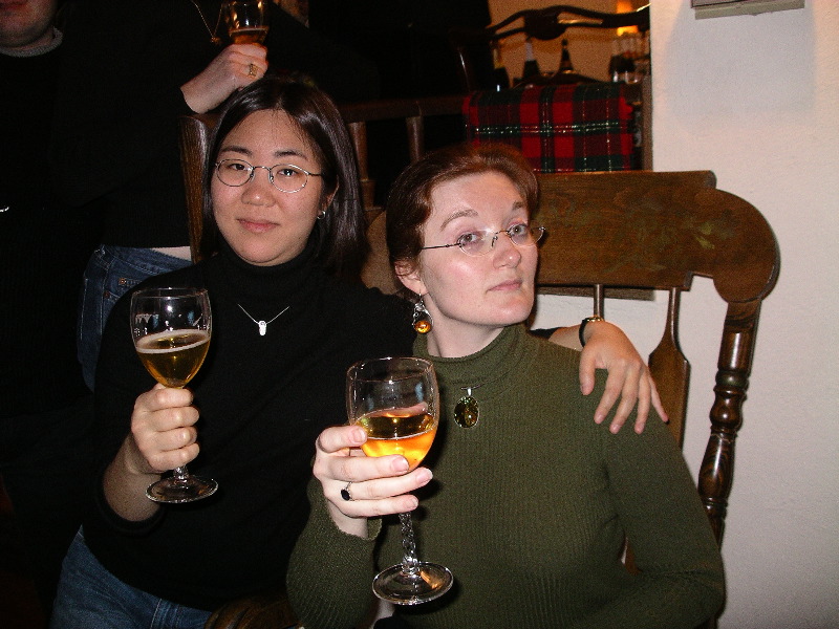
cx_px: 420
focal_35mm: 37
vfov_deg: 38.7
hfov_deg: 50.1
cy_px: 314
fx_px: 897
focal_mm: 7.8
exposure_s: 1/40
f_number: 2.8
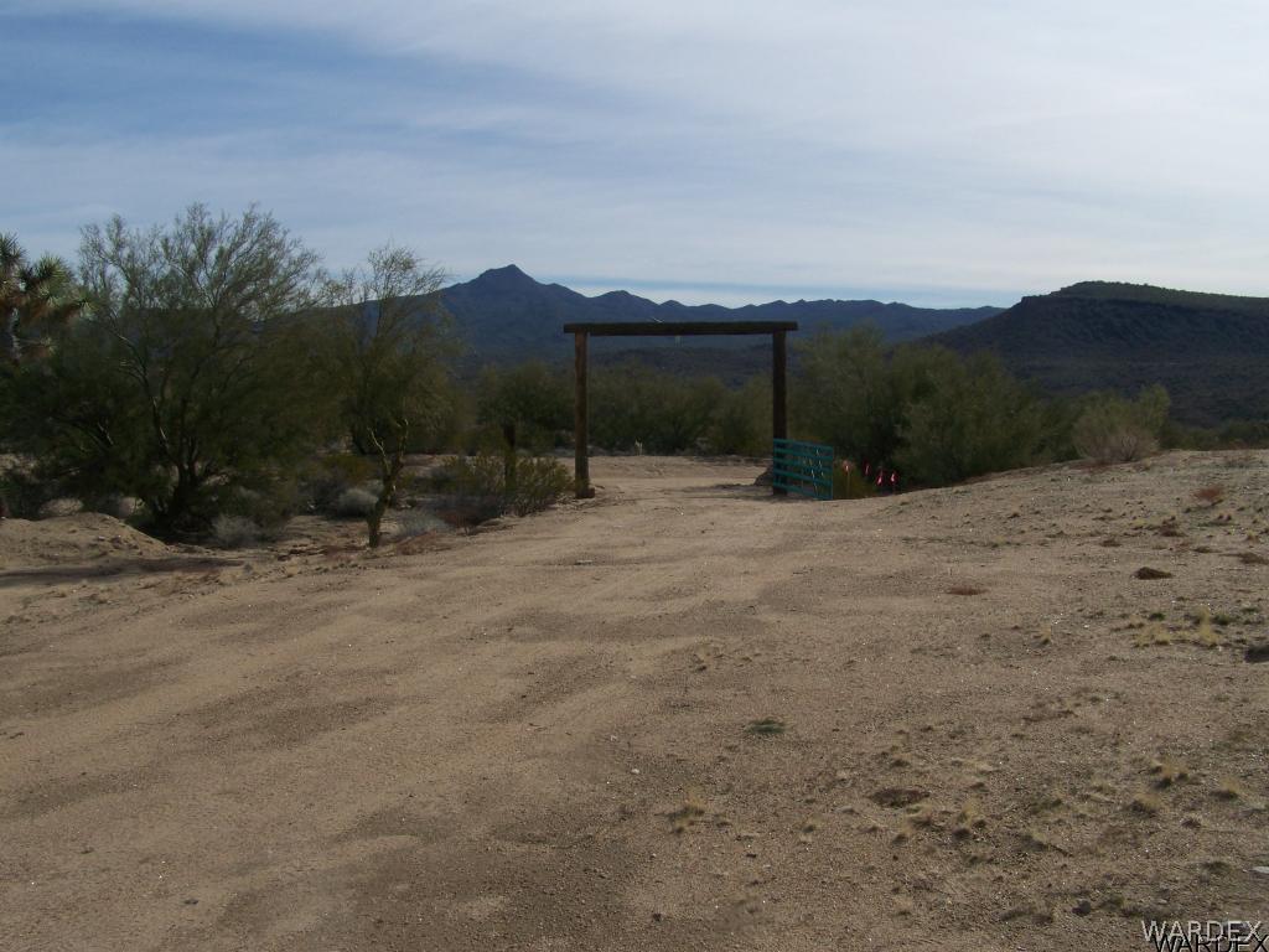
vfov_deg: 37.7
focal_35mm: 38
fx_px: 1393
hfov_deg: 49.0
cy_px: 476
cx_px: 634
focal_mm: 6.3
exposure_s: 1/500
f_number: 5.6
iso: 64
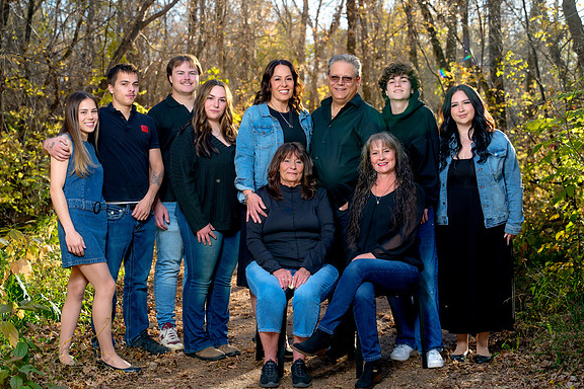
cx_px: 267
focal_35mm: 61
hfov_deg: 32.9
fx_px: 989
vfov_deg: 22.3
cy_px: 182
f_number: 4
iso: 640
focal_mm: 56
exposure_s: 1/160
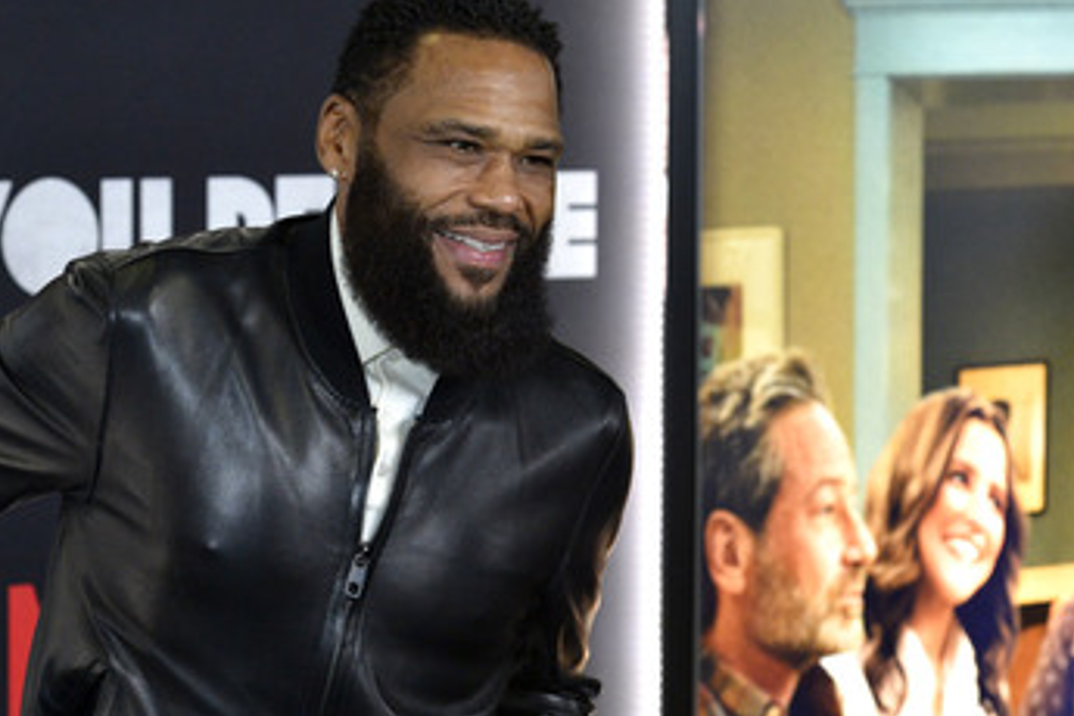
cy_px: 389
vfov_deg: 11.1
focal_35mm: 124
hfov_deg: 16.5
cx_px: 476
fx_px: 3699
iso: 3200
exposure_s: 1/250
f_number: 6.3
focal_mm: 95
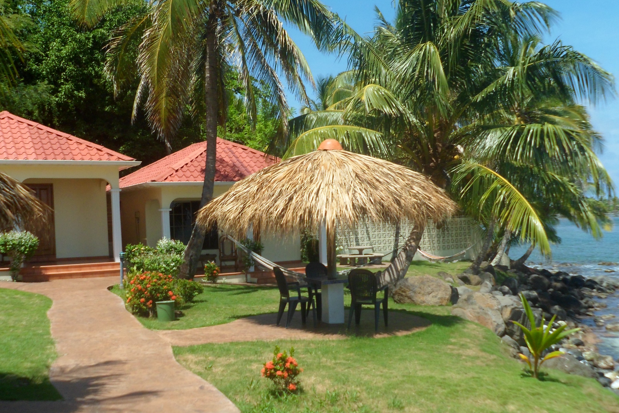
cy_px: 236
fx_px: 636
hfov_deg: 51.9
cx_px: 304
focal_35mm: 37
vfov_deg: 35.9
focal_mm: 4.9
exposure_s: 1/1000
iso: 80
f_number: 3.3
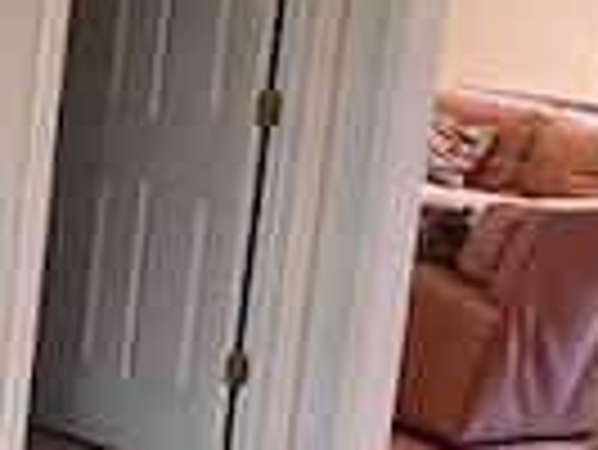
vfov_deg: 11.9
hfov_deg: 12.9
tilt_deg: -11.7
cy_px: 306
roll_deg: -2.4
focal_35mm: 125
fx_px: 2161
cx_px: -724
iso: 125
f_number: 1.8
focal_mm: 4.25
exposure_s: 1/60
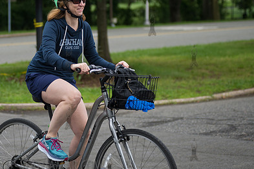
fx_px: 832
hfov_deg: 17.3
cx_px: 69
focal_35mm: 118
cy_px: 56
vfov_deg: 11.6
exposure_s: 1/800
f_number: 3.5
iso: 200
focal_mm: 80
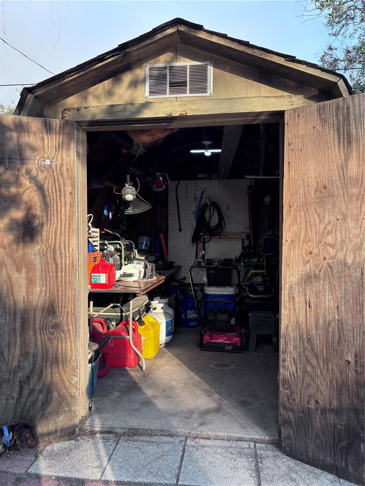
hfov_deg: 53.1
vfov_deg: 67.3
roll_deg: -1.7
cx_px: 182
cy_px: 243
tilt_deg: -1.7
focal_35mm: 26
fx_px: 366
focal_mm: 5.96
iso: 50
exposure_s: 1/394
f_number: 1.6
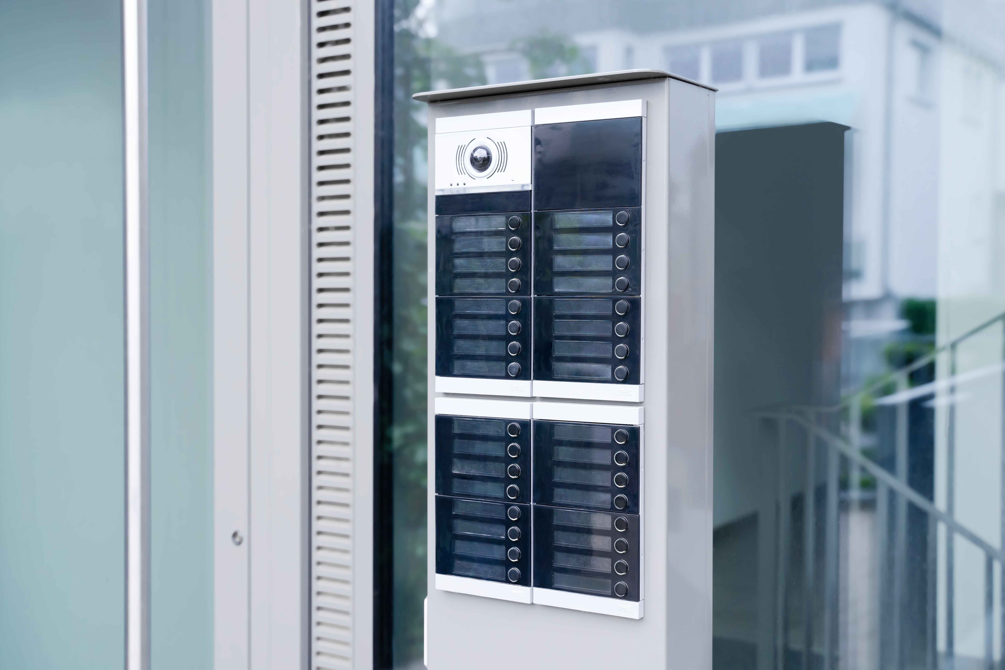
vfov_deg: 31.2
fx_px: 1200
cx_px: 502
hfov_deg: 45.4
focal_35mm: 43
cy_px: 335
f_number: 4.5
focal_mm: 43
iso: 640
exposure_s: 1/200
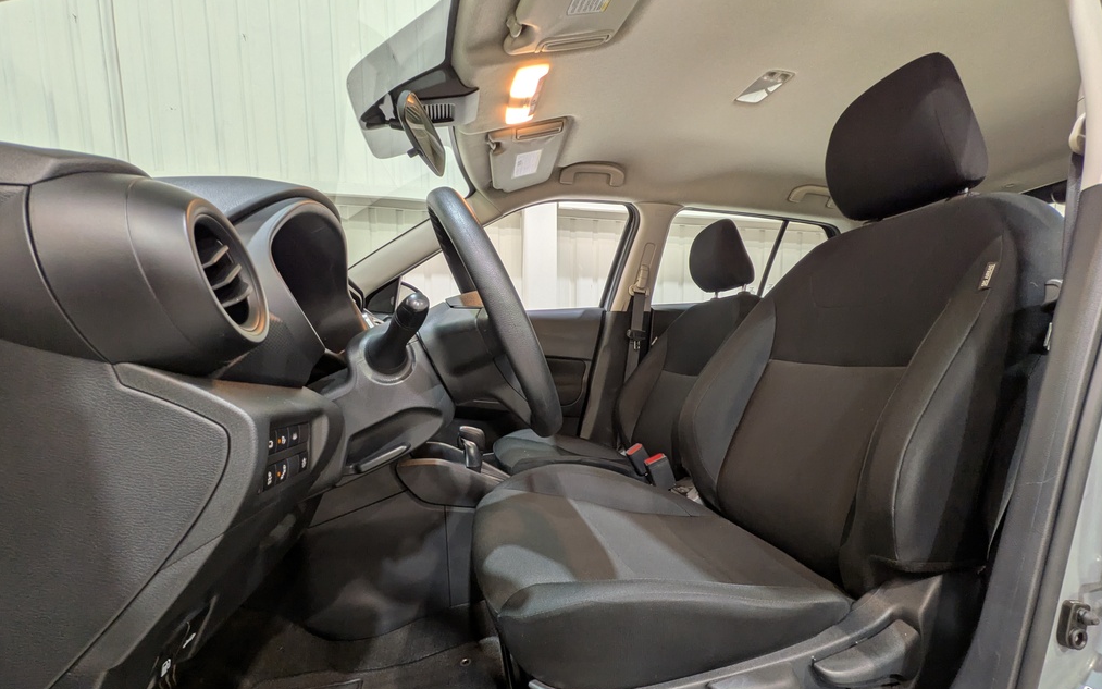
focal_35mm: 15
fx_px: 450
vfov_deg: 74.1
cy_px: 407
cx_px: 555
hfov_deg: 101.5
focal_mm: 1.83
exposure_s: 1/24
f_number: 2.2
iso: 47
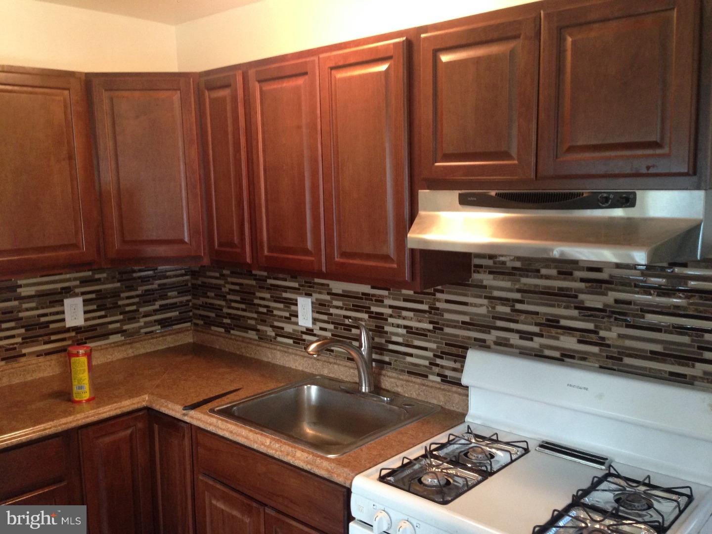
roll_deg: +1.9
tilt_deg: -6.5
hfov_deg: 55.4
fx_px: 679
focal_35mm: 33
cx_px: 356
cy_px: 267
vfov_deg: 42.9
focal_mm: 4.12
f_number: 2.4
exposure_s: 1/20
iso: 200
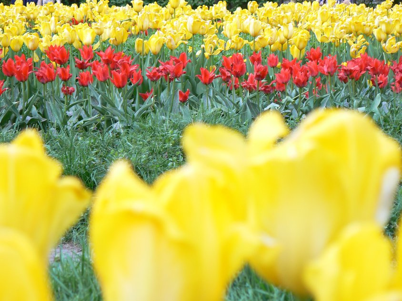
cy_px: 150
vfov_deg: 12.7
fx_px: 1359
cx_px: 201
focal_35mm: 117
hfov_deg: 16.8
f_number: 3.2
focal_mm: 19.5
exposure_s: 1/50
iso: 100
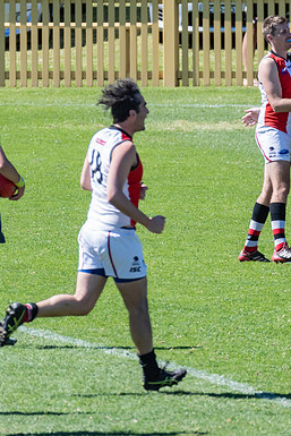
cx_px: 273
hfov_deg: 1.1
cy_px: 218
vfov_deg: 1.6
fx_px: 15844
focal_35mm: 1308
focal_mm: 500
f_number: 11
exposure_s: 1/1000
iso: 800
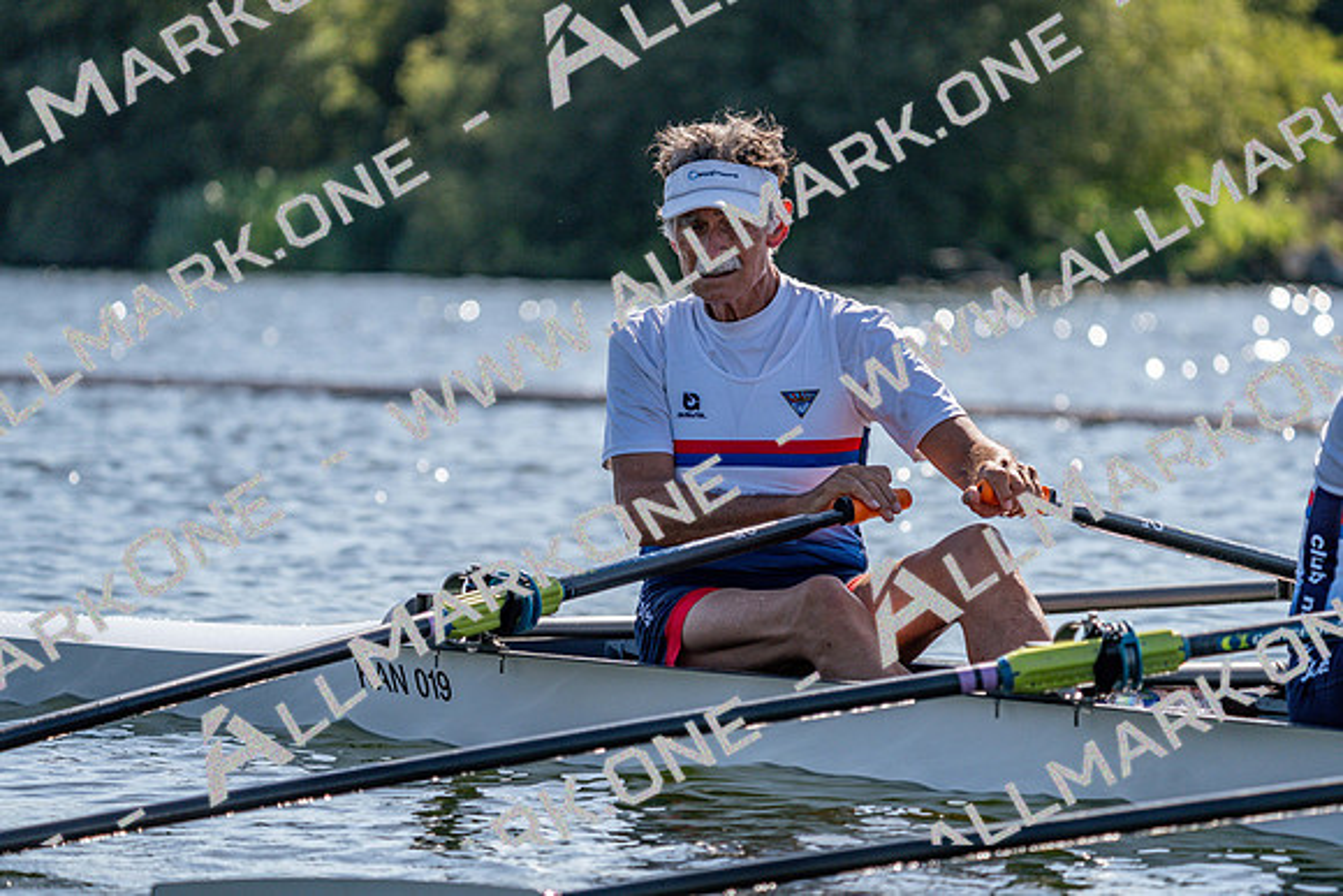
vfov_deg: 5.8
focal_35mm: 236
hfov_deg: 8.7
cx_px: 672
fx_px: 8806
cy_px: 448
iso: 320
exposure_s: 1/2000
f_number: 5.6
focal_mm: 236
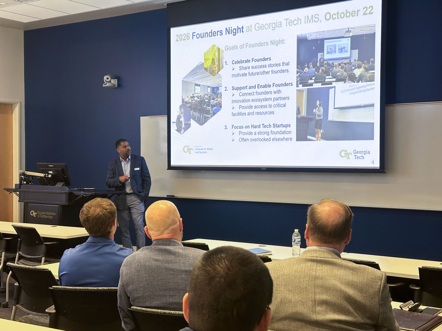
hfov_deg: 39.7
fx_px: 613
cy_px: 166
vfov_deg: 30.3
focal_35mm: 48
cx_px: 221
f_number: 1.78
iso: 100
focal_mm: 6.86
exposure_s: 1/60
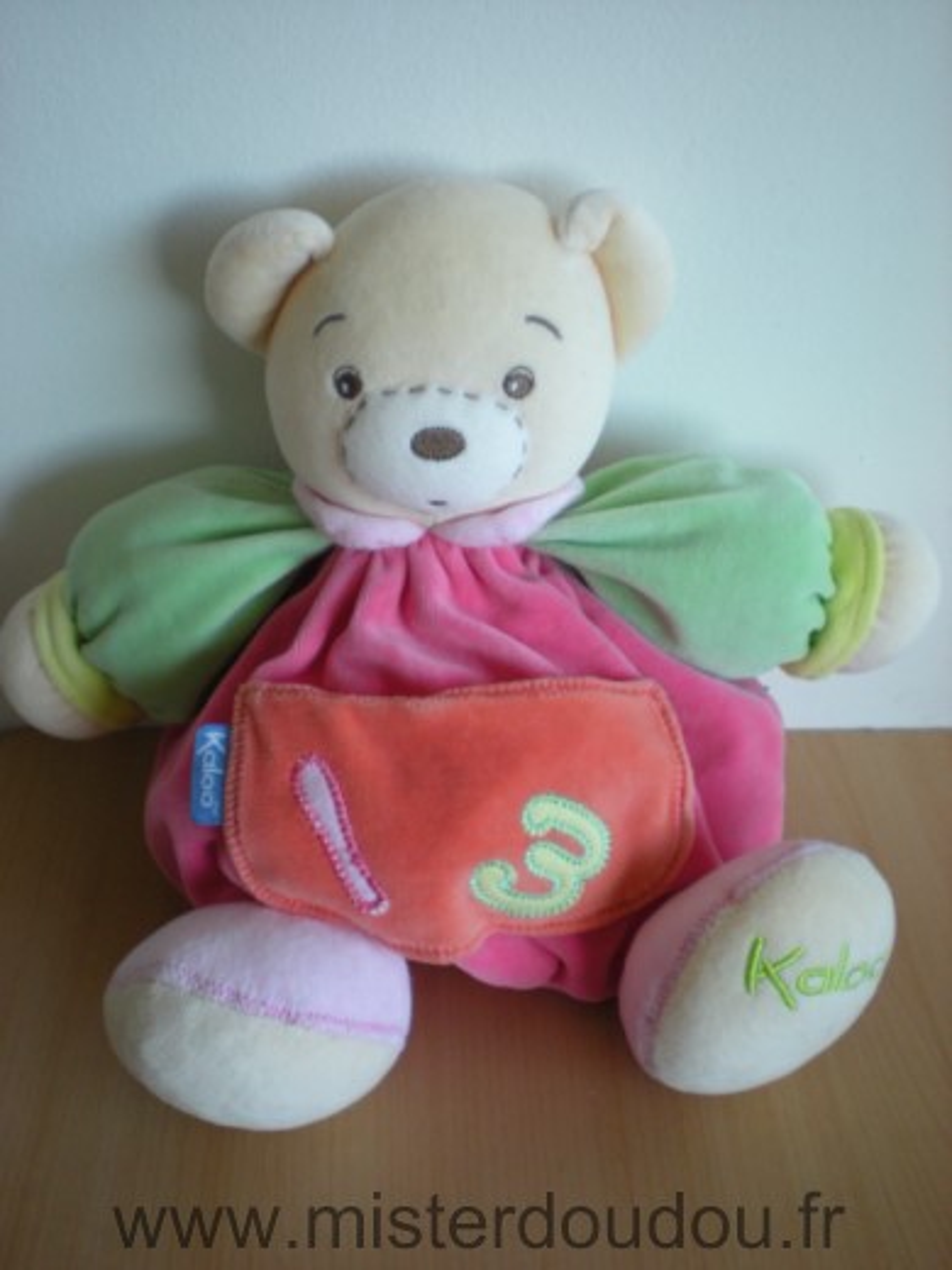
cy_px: 635
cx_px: 476
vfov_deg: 49.0
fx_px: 1393
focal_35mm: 38
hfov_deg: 37.7
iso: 200
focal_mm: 6.3
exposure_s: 1/49.2
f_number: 3.1
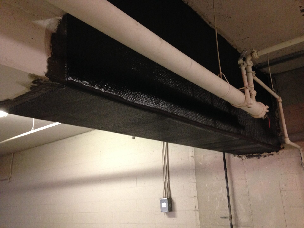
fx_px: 290
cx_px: 152
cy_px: 114
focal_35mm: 33
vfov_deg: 42.9
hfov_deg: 55.4
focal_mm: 4.12
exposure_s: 1/15
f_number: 2.4
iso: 400
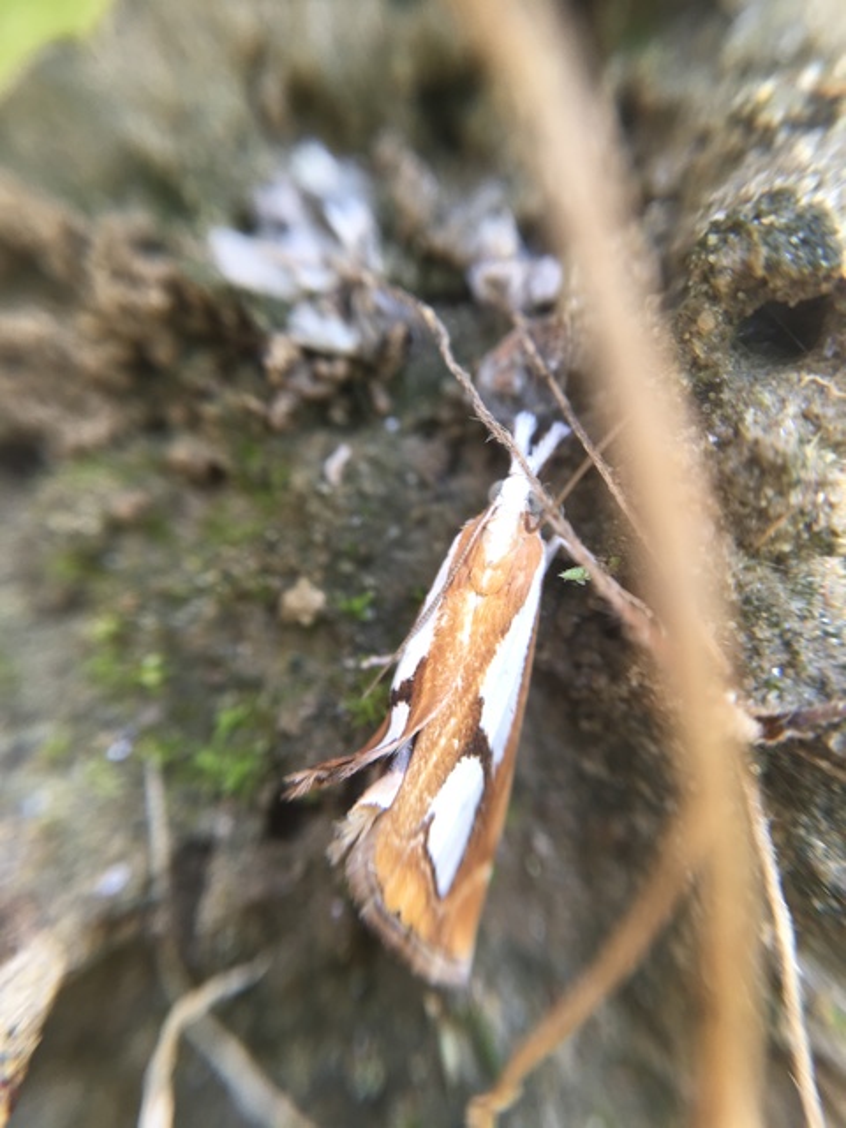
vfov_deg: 61.7
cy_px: 564
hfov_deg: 48.2
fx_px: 945
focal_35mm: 29
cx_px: 423
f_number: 2.2
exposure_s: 1/50
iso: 32
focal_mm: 4.15
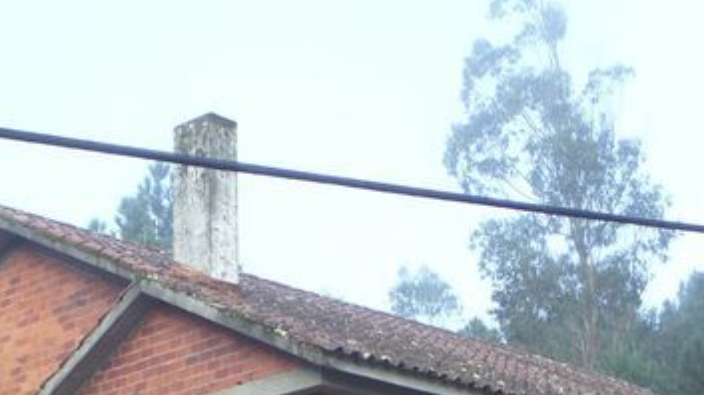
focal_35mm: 114
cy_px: 580
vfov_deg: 10.3
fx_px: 2127
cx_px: 257
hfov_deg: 18.8
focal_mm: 6.8
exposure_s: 1/125
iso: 100
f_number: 3.6
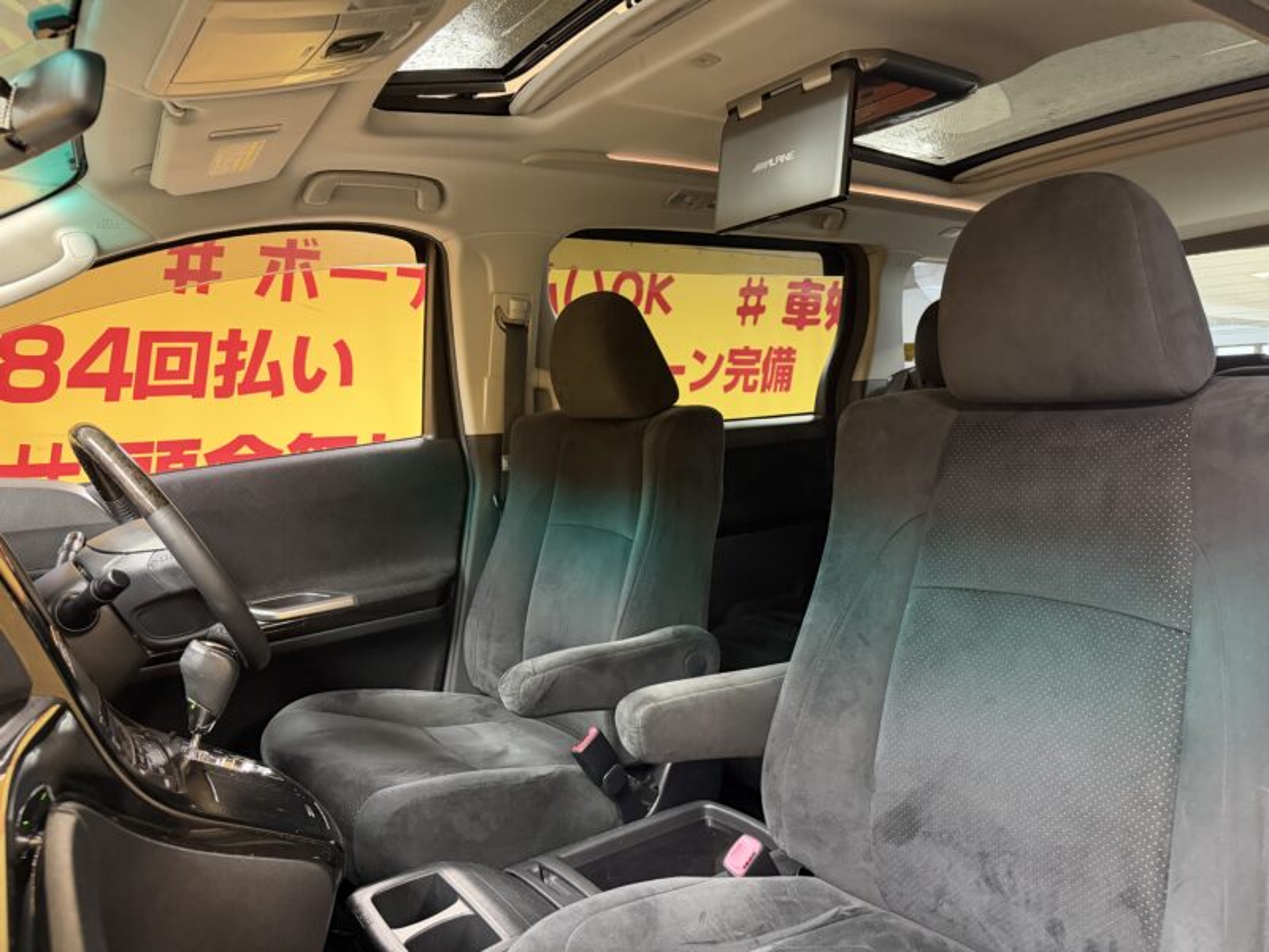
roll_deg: +1.6
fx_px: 880
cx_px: 634
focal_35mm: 24
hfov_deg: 71.6
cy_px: 476
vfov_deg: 56.8
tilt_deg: -4.3
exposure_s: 1/33
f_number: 1.78
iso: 640
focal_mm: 6.76
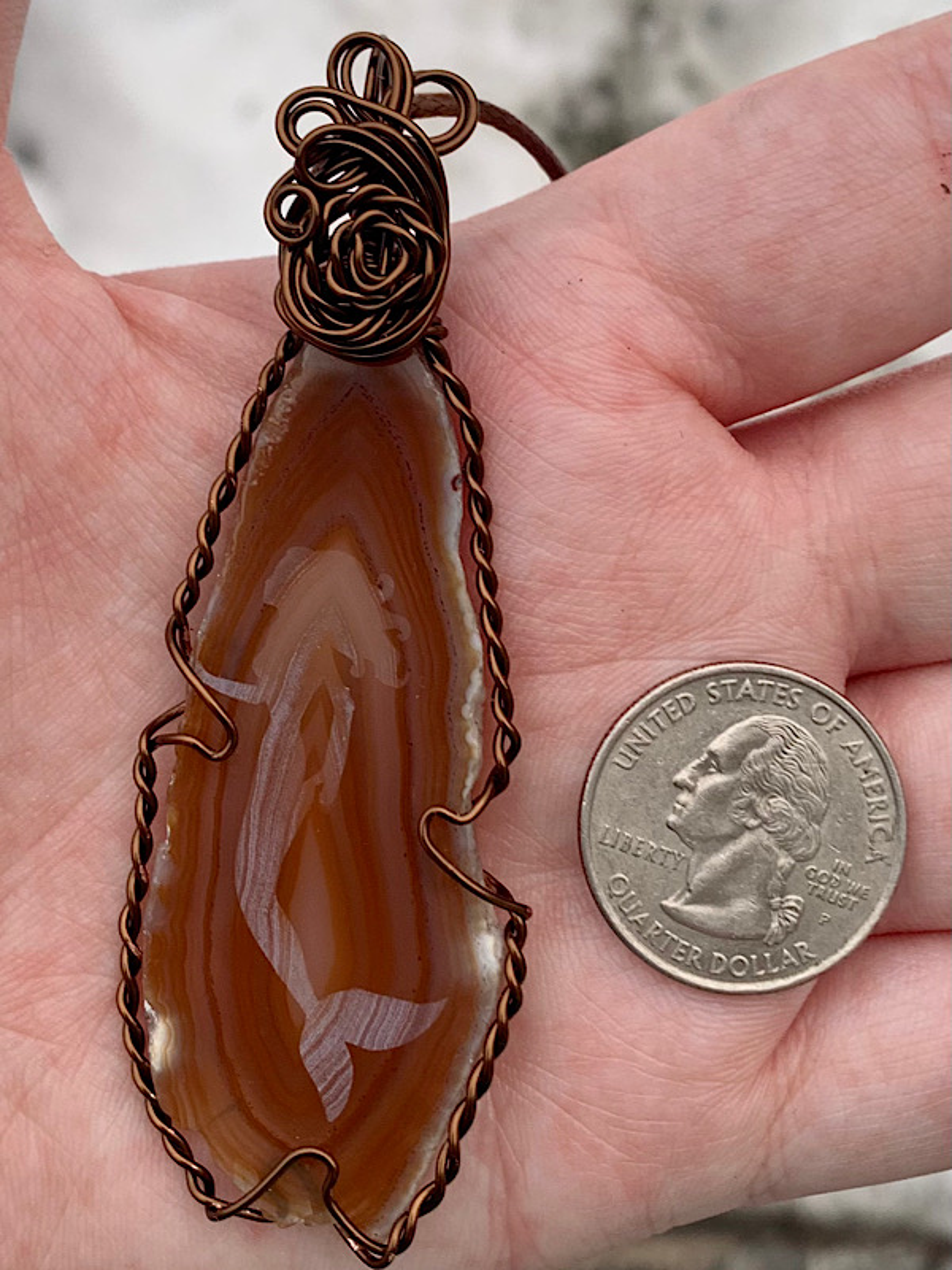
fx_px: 953
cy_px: 635
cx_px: 476
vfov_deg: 67.3
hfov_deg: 53.1
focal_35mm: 26
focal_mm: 4.25
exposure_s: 1/122
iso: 25
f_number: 1.8
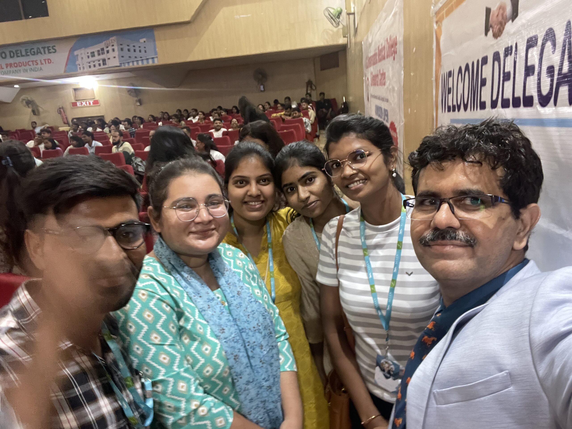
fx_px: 380
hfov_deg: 73.9
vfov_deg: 58.9
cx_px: 286
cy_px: 214
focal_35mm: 23
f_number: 2.2
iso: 640
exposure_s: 1/20
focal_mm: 2.71
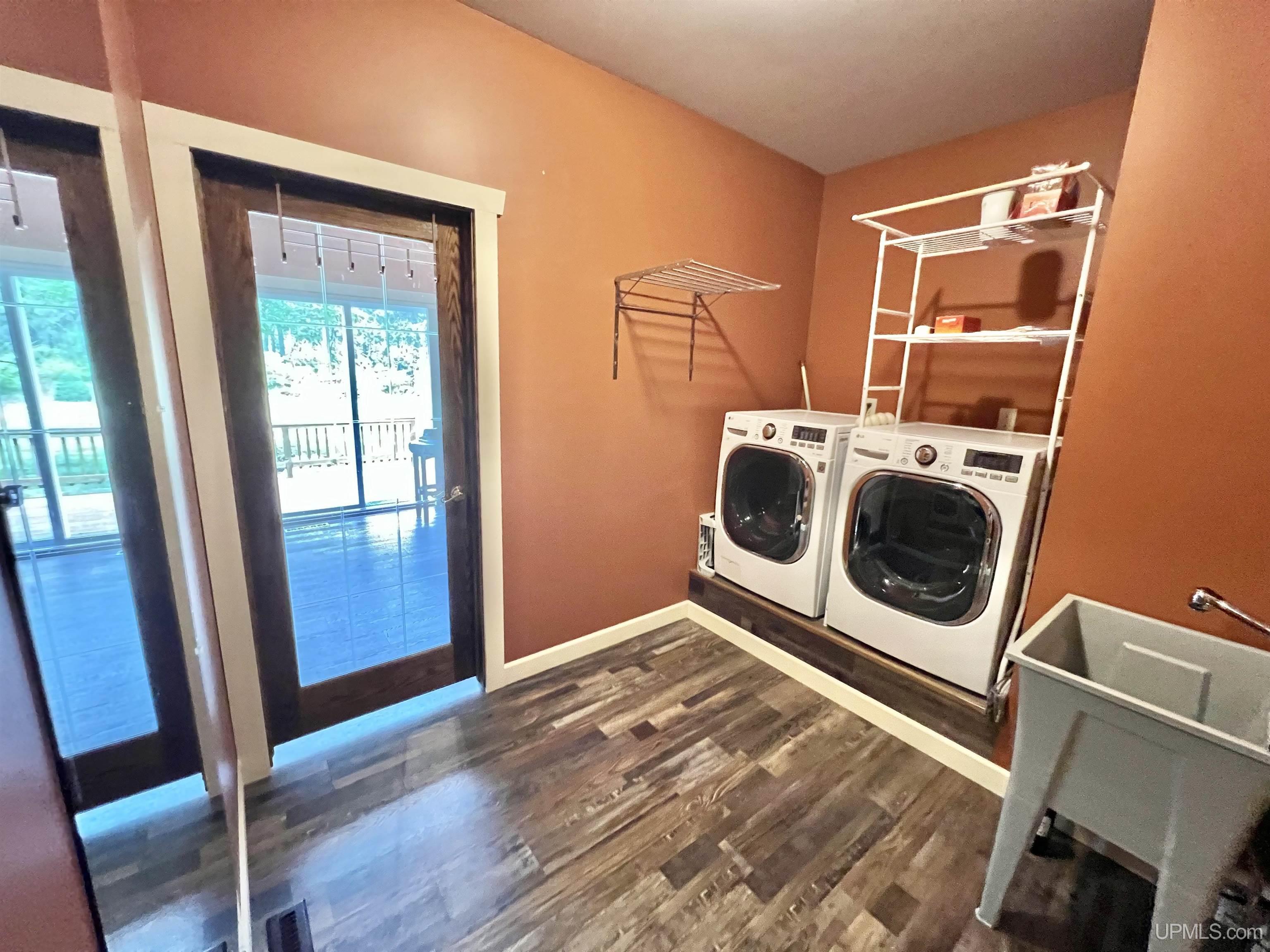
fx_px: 477
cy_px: 476
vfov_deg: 89.9
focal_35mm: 13
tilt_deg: -13.4
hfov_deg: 106.2
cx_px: 635
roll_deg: -2.7
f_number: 1.8
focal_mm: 1.57
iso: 800
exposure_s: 1/60
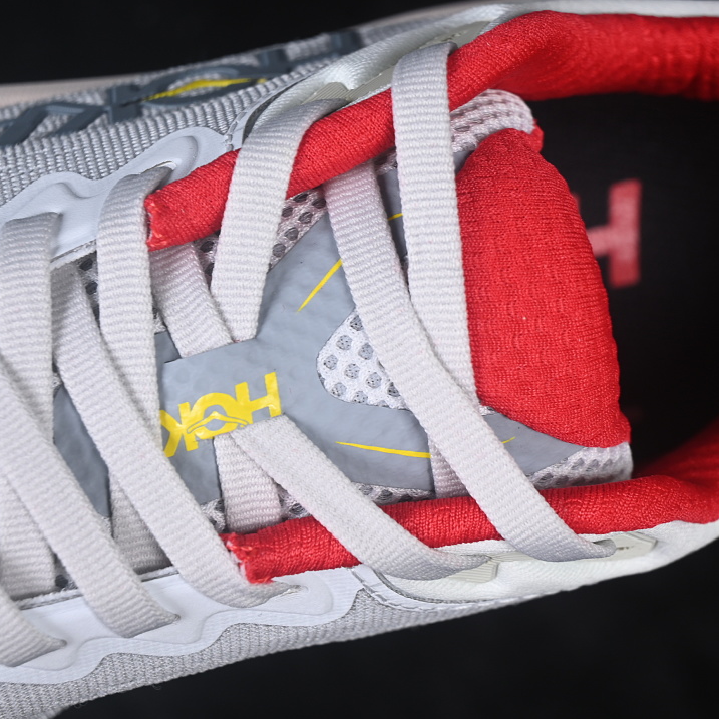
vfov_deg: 18.1
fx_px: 2256
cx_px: 397
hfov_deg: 18.1
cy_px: 360
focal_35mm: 96
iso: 160
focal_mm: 50
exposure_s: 1/60
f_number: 7.1
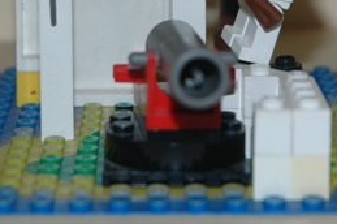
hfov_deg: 11.6
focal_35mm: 178
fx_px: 1664
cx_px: 170
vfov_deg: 7.6
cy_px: -33
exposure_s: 1/60
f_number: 4.5
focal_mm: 48
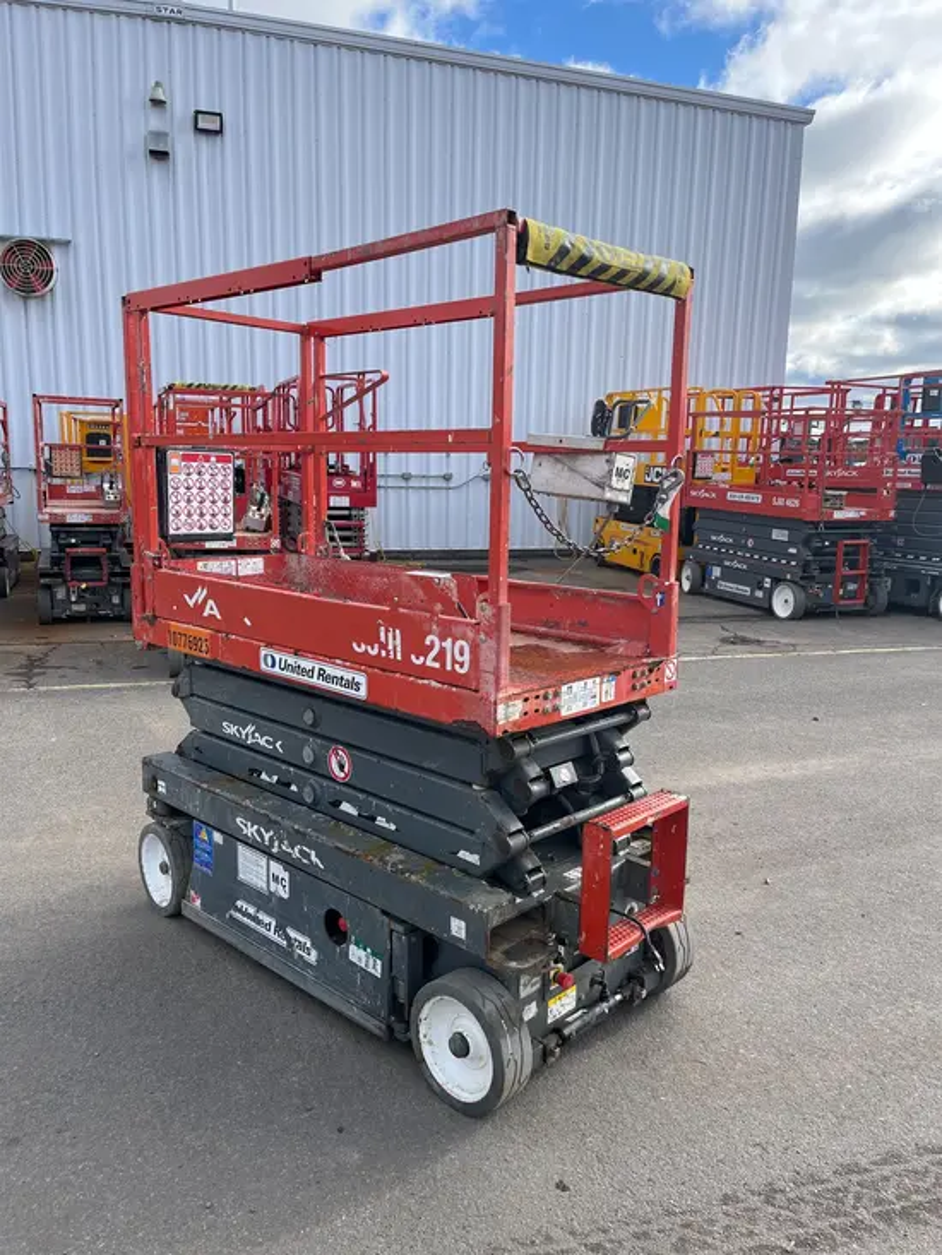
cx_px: 471
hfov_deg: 53.1
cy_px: 628
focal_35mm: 26
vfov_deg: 67.3
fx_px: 943
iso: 50
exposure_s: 1/1294
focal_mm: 5.1
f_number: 1.6
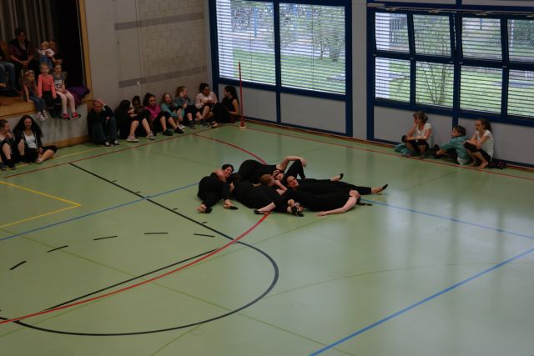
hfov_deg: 29.2
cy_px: 178
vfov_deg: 19.7
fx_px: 1024
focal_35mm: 69
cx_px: 267
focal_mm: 45
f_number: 5
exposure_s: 1/80
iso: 1600
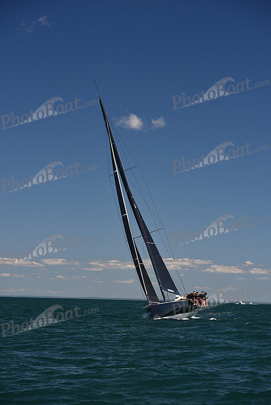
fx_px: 1038
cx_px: 136
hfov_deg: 14.9
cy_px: 202
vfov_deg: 22.1
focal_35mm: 92
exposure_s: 1/800
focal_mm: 92
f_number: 5.6
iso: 250
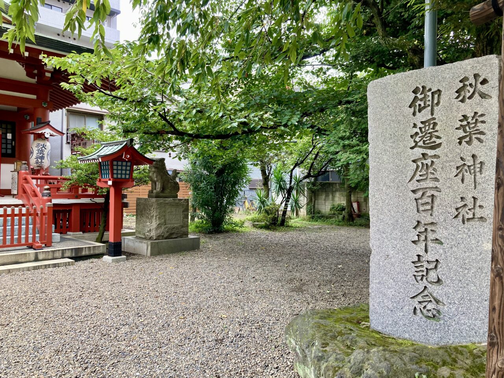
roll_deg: -0.9
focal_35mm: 28
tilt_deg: +2.3
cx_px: 252
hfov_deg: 63.4
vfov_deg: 49.7
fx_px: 408
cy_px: 189
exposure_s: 1/121
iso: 50
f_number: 1.8
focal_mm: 3.99
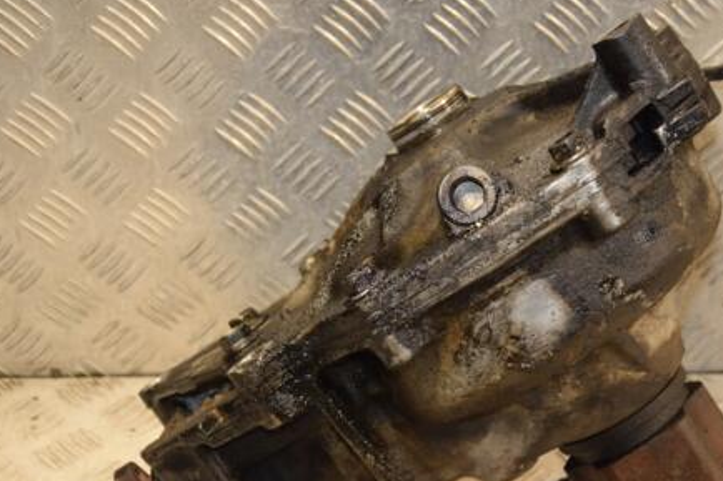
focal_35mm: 83
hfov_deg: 24.4
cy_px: 321
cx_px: 435
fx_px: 1666
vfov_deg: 16.4
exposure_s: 1/125
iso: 800
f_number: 4.8
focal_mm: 40
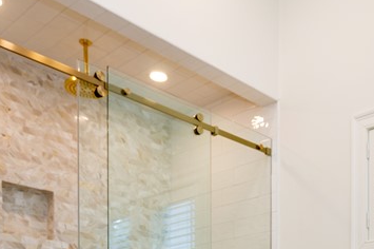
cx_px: 296
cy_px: 352
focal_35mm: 49
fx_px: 509
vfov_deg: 23.2
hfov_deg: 38.9
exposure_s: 1/15
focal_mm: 16
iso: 100
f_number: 6.3
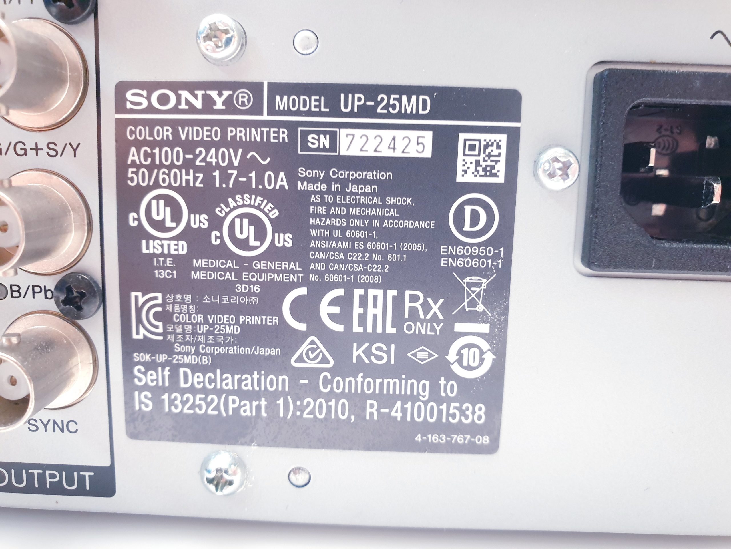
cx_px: 366
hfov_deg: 67.3
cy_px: 274
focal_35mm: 26
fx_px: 549
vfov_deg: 53.1
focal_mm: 4.3
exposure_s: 1/50
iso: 250
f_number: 2.4
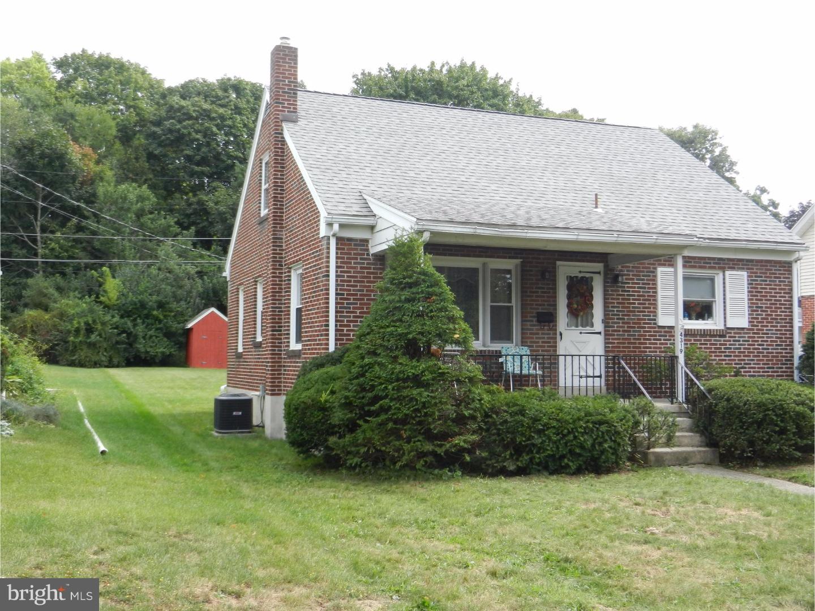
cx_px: 408
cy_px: 306
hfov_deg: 49.0
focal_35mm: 38
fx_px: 895
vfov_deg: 37.7
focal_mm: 6.9
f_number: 4
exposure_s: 1/320
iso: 160
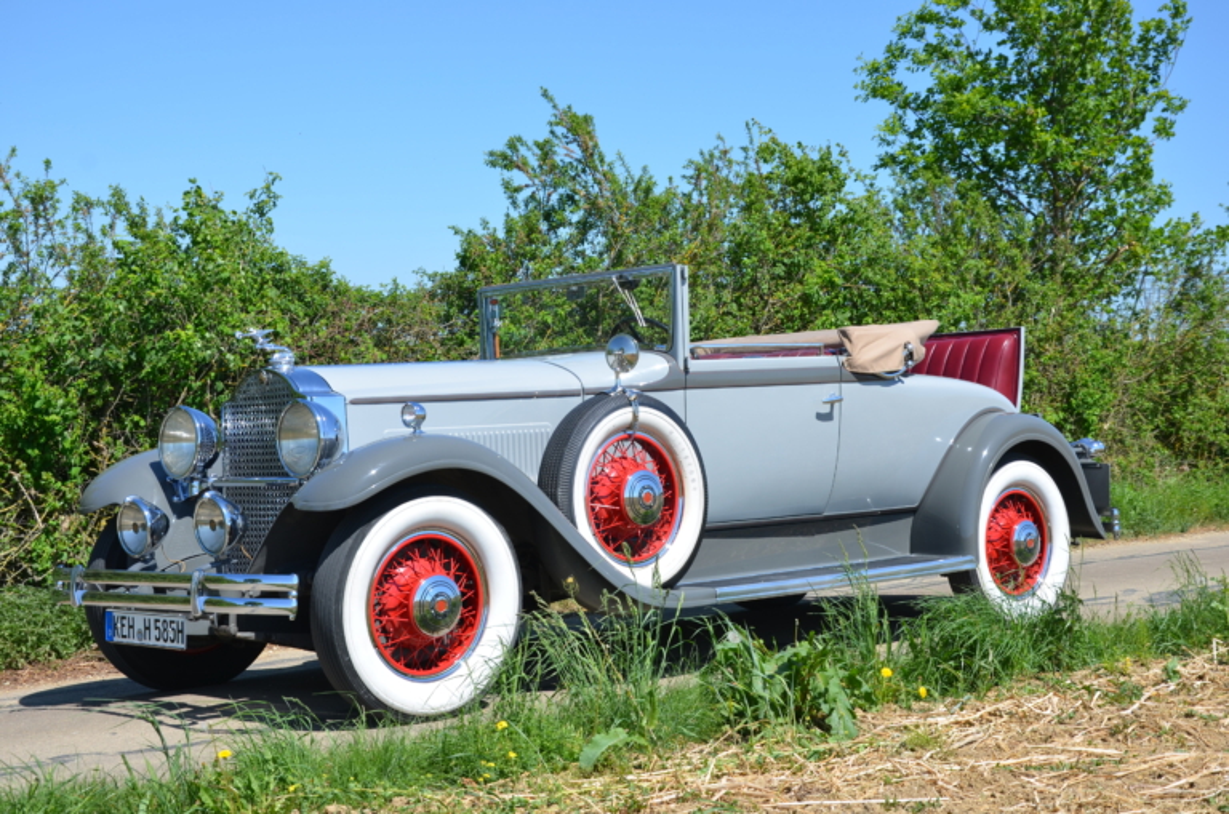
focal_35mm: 57
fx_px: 1942
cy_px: 407
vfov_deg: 23.7
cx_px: 614
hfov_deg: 35.1
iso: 110
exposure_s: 1/250
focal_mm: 38
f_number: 8
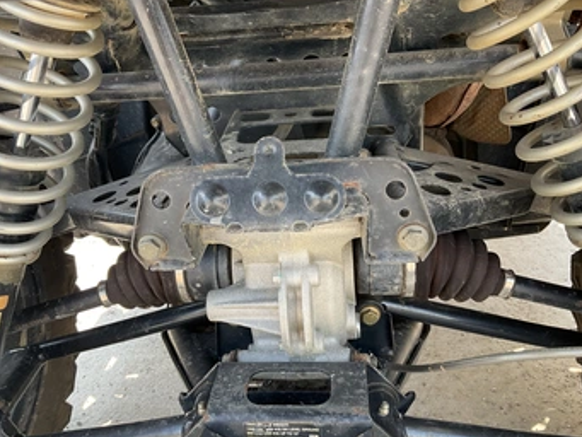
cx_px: 271
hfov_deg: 53.9
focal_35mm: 34
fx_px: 572
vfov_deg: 41.8
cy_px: 207
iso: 25
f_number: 1.8
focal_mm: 3
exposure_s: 1/122
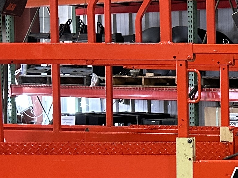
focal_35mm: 124
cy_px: 184
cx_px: 339
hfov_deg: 14.9
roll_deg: +0.0
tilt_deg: -5.9
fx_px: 853
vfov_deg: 11.8
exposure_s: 1/60
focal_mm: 6.86
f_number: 1.78
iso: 250
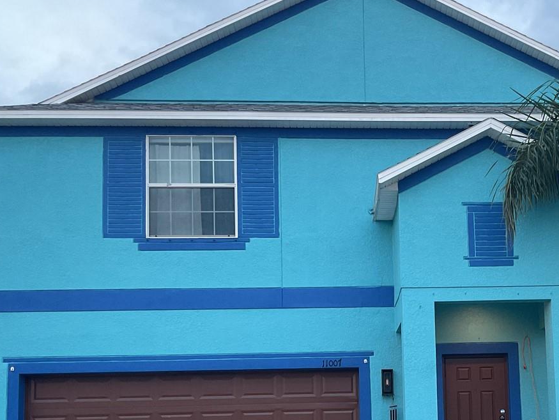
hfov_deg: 35.3
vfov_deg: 26.9
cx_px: 422
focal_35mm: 53
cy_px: 353
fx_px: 856
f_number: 1.8
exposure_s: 1/60
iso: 50
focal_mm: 3
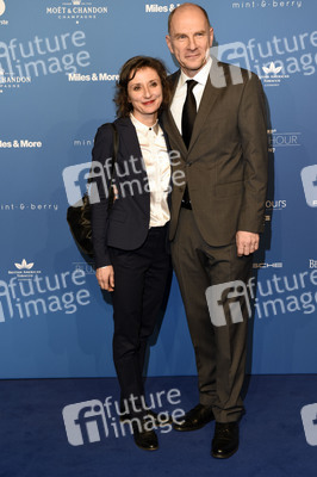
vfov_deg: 35.1
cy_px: 238
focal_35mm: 57
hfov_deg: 23.7
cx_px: 158
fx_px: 754
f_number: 4
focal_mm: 38
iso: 400
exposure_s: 1/320
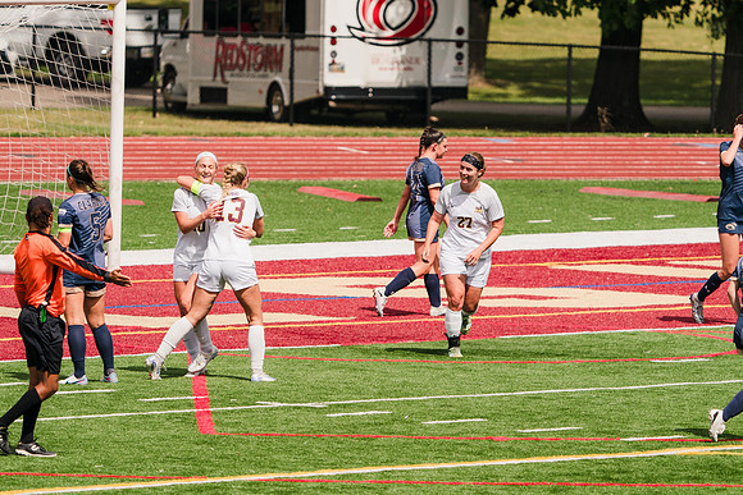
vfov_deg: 3.2
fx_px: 8888
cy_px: 226
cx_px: 350
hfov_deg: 4.8
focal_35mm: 431
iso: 200
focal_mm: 324
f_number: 6.3
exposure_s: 1/1600
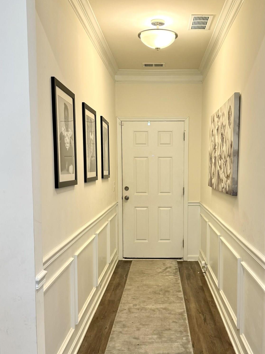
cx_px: 159
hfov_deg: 38.5
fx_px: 378
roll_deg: +1.1
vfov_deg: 49.8
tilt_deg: -6.2
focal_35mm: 37
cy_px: 212
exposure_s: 1/60
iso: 160
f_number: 1.78
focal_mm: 6.76
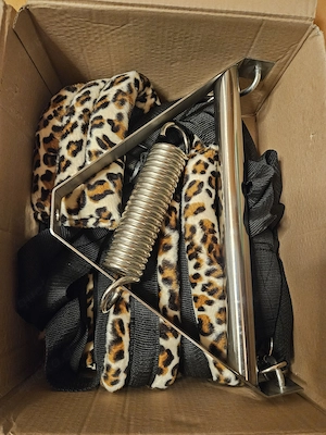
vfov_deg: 73.9
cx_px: 163
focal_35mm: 23
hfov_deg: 58.9
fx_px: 289
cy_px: 218
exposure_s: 1/50
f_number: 1.8
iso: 800
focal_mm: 5.4
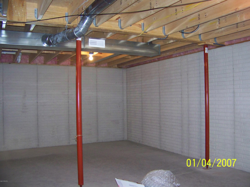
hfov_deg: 51.4
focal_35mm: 36
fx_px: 260
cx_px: 125
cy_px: 94
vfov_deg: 39.7
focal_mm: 5.85
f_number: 2.8
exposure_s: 1/30
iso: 200
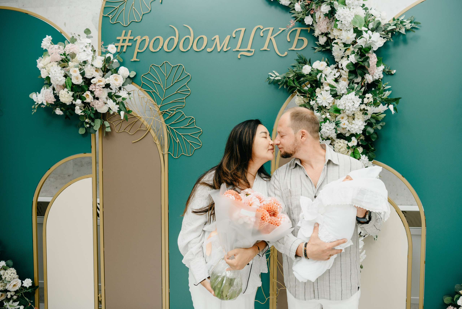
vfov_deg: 41.3
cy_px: 155
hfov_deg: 58.6
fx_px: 411
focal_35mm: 32
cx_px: 240
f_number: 4
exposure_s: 1/160
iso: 400
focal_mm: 30
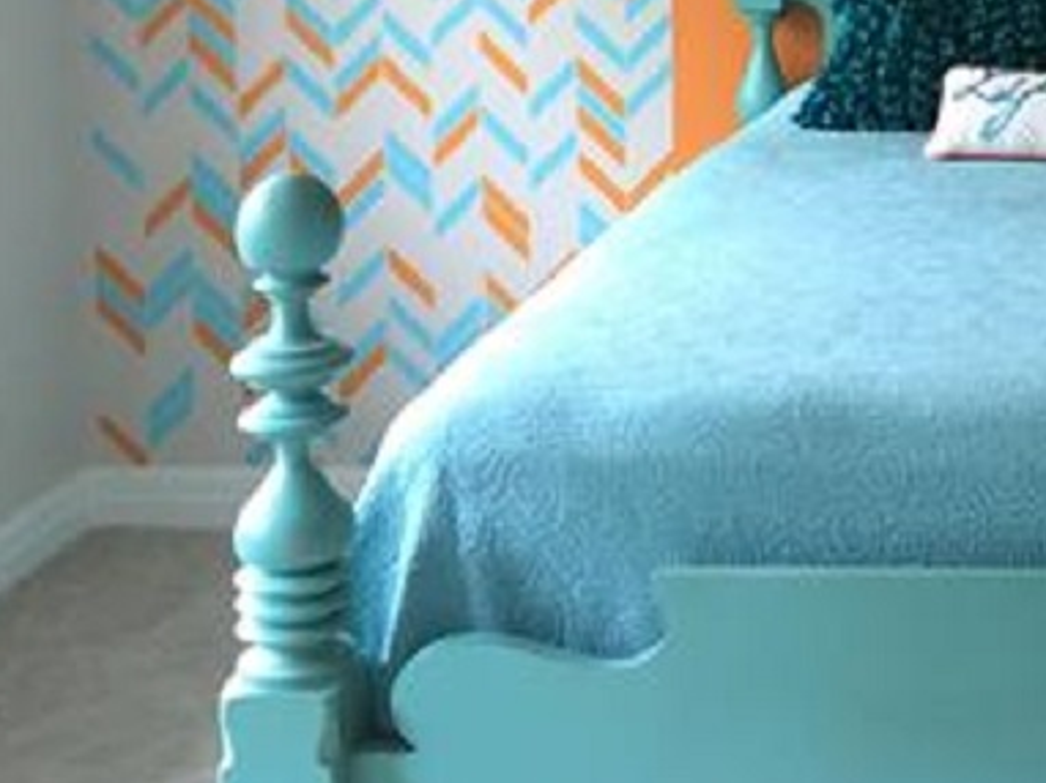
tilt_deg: -3.2
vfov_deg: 18.3
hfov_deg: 23.7
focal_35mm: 76
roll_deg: +0.4
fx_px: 2295
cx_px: 1205
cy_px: -167
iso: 125
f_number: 2.2
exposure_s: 1/30
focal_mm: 4.15
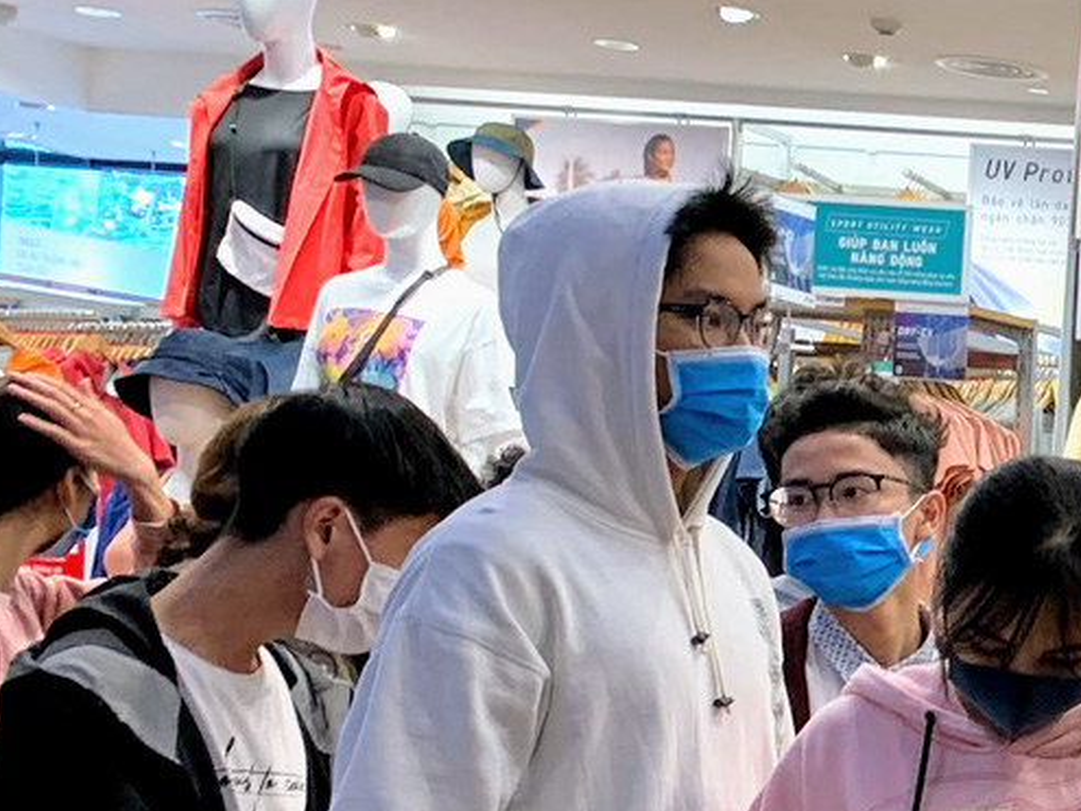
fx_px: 3278
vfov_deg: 13.9
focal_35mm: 105
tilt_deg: -1.4
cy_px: 791
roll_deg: -3.0
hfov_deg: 15.4
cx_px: 2099
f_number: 1.8
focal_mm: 4.25
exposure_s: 1/100
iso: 64
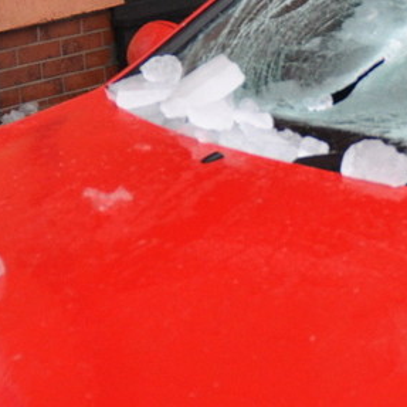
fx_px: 1530
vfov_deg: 15.1
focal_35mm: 115
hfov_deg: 14.8
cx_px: 457
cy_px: 159
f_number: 3.5
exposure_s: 1/200
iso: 800
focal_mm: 18
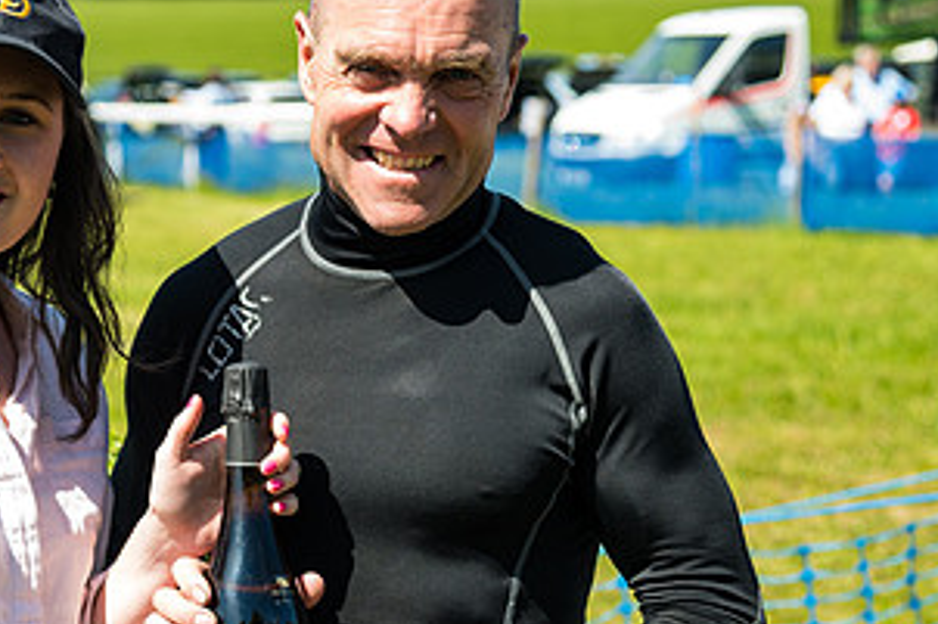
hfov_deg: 17.1
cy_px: 400
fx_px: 3099
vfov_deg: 11.5
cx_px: 208
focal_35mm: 119
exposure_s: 1/250
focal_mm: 62
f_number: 4
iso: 50
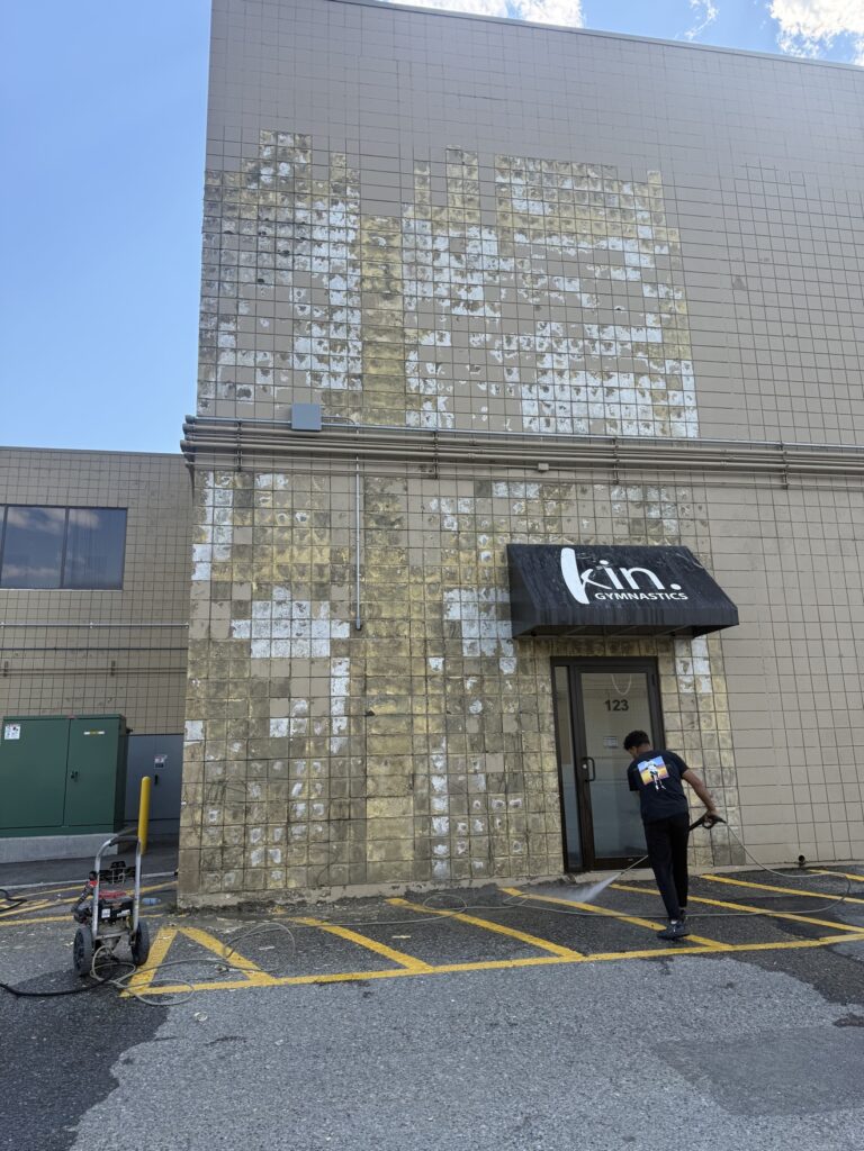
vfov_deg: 71.6
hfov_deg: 56.8
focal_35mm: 24
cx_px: 432
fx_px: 799
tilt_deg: +12.8
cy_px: 576
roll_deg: +1.8
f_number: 1.78
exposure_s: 1/2169
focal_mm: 6.76
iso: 100
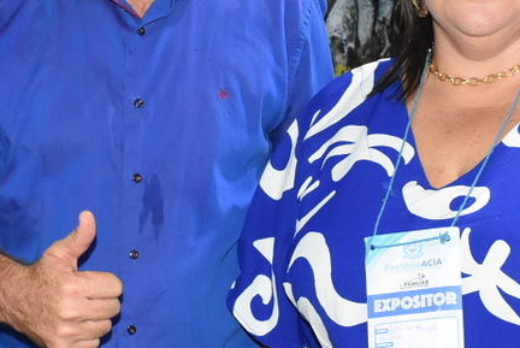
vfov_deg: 12.8
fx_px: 1547
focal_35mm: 107
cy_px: 117
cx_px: 209
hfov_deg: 19.1
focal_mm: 22
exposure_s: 1/60
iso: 1600
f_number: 5.6
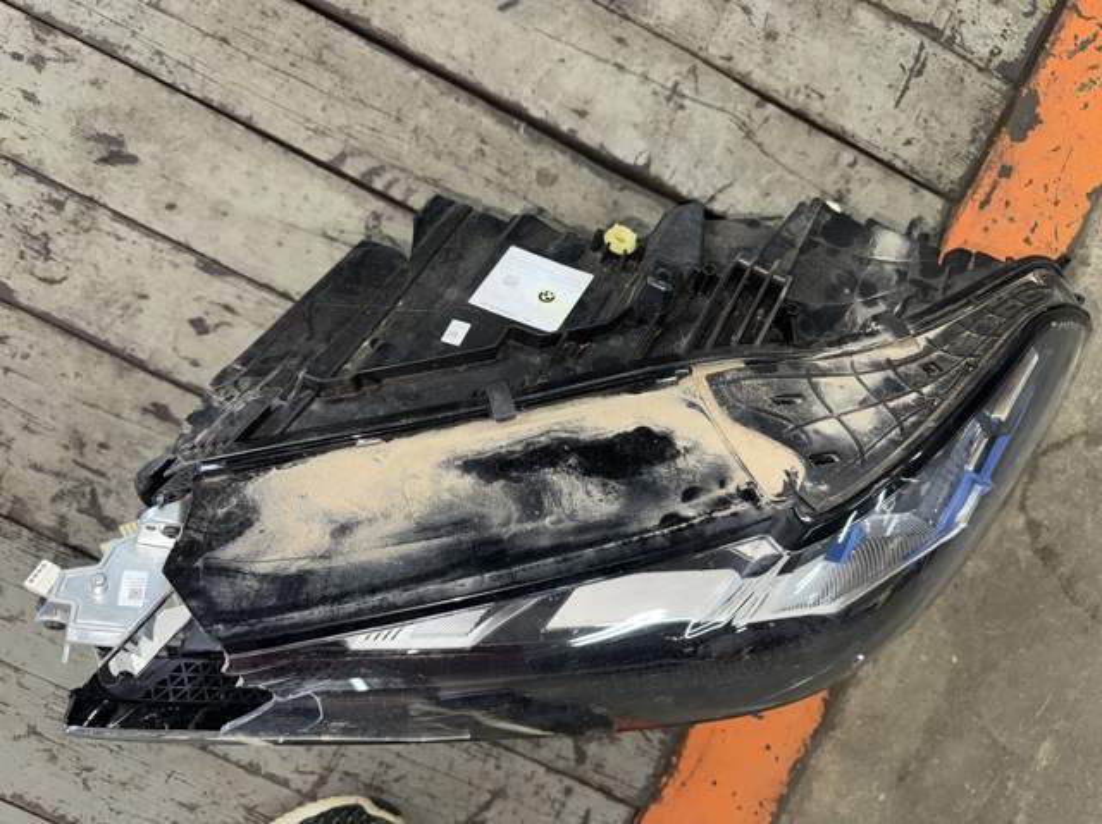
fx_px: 763
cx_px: 551
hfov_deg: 71.6
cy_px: 412
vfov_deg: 56.8
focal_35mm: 24
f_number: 1.78
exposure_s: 1/26
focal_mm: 6.76
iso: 80
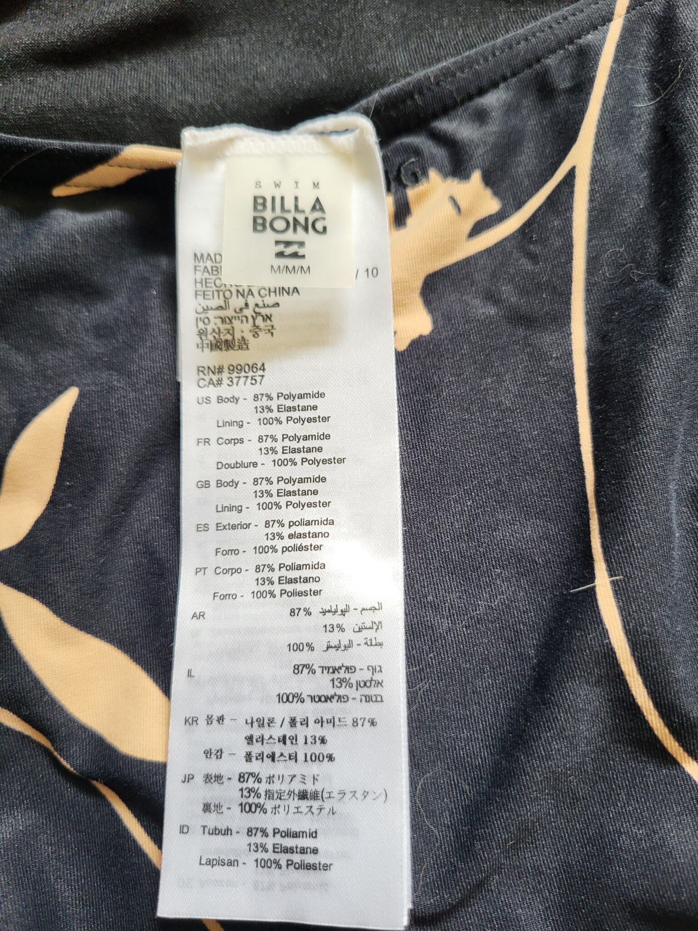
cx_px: 349
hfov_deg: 53.1
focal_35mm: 26
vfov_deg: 67.3
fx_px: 699
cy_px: 466
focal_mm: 5.4
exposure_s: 1/120
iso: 160
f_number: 1.8
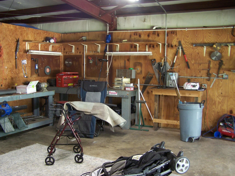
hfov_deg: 49.0
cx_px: 118
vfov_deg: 37.7
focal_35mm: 38
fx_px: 258
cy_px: 88
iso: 140
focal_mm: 6.3
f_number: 2.8
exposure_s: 1/8
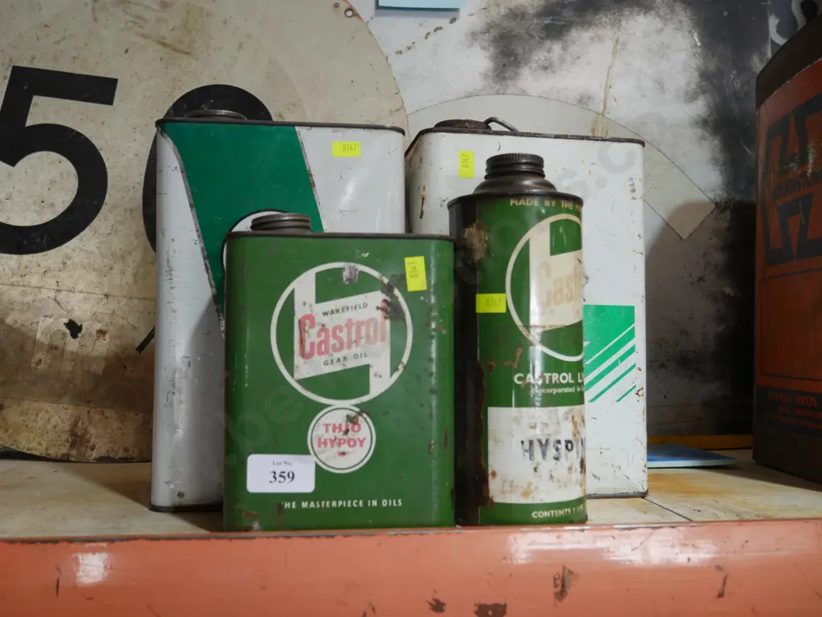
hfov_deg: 56.8
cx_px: 411
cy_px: 308
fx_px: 760
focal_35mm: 32
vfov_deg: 44.2
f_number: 3.6
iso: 200
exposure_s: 1/60
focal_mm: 16
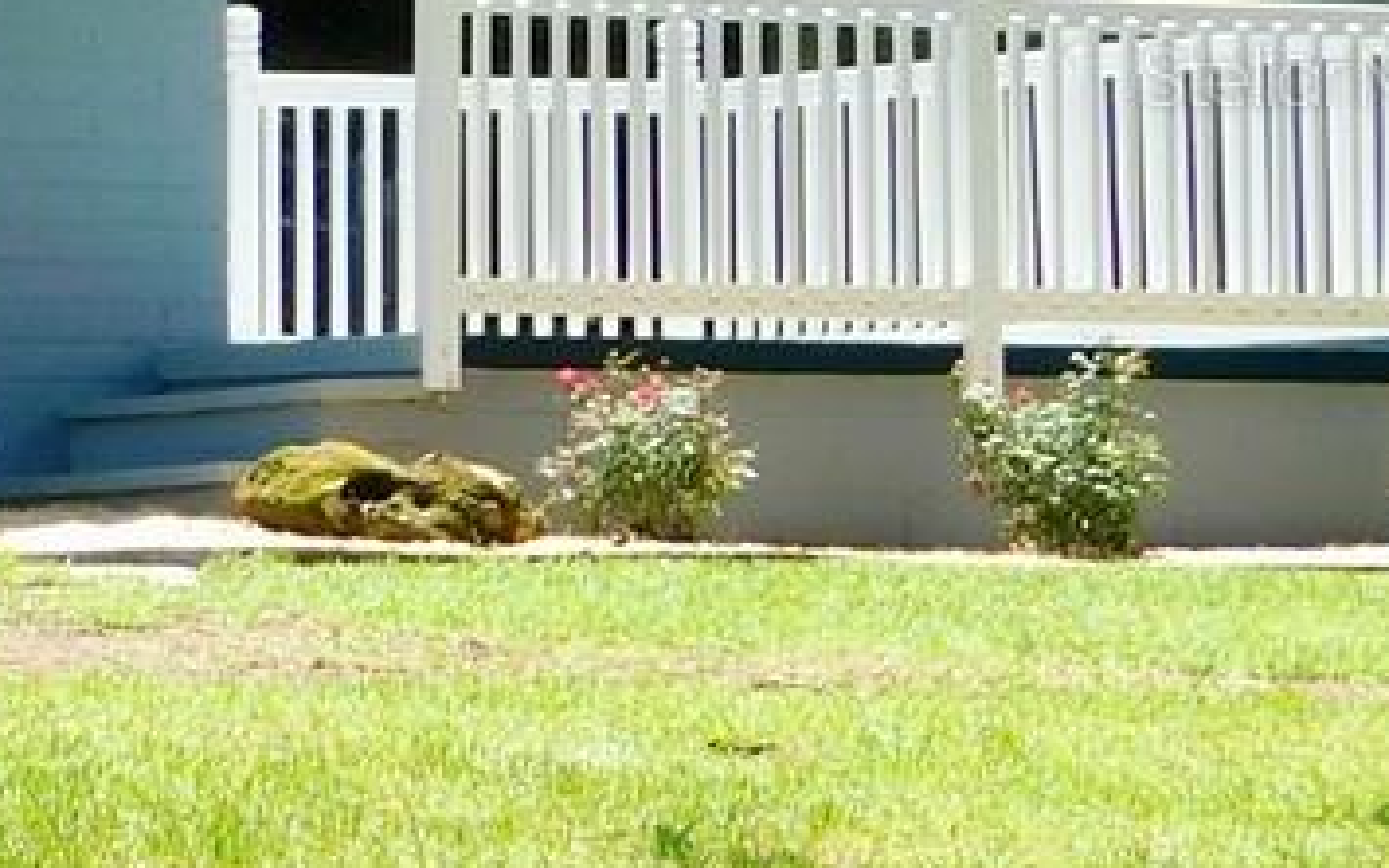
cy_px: 74
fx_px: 10677
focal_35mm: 282
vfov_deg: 4.7
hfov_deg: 7.1
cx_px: -1620
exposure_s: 1/320
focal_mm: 10.4
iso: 125
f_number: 4
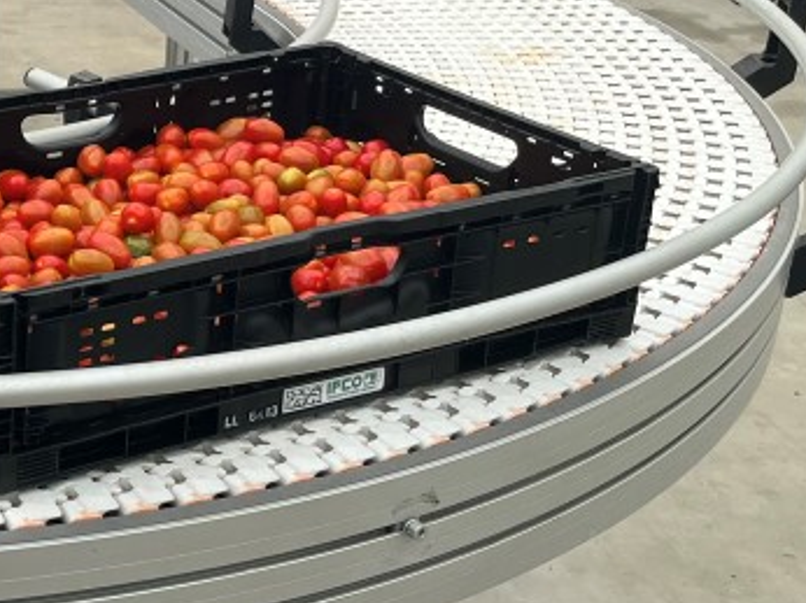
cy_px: 221
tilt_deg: -21.3
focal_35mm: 77
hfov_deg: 23.3
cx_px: -156
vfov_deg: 19.1
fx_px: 1792
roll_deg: +1.3
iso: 50
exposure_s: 1/1623
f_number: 1.6
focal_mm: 5.1
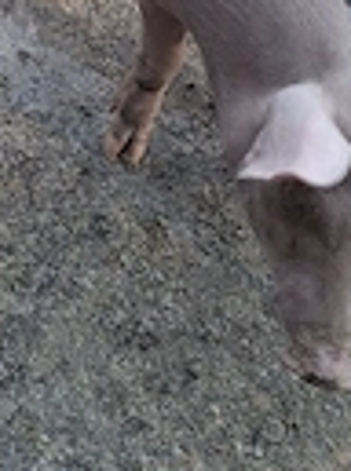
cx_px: -128
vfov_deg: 20.4
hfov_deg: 16.4
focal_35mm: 84
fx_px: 1141
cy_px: -212
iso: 125
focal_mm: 4
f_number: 1.8
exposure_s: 1/100
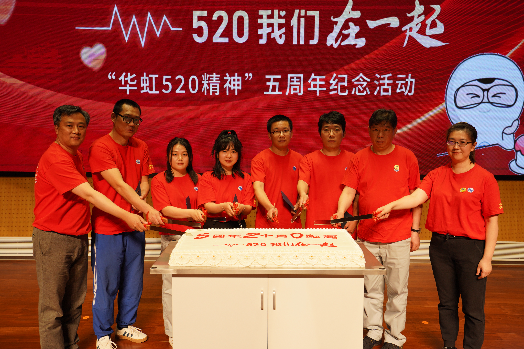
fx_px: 466
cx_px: 262
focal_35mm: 32
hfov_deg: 58.7
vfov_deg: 41.1
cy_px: 174
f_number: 4
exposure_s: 1/200
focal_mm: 32
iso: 250
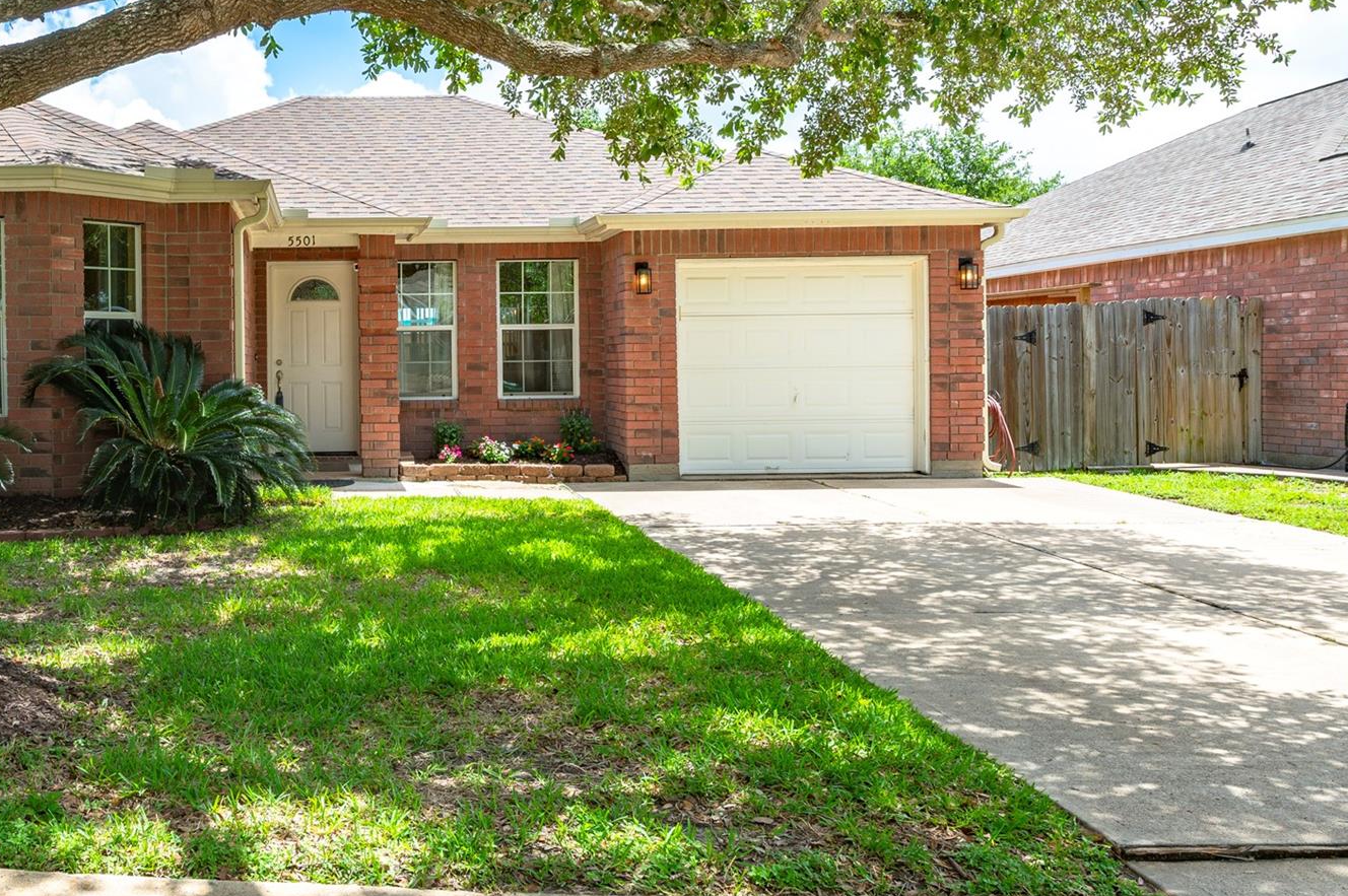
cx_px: 317
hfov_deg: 49.6
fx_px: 1384
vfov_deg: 35.8
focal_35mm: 37
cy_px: 389
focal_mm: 24
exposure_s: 1/80
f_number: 13
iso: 125
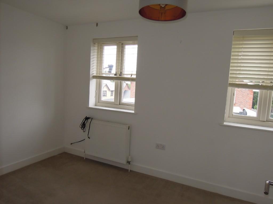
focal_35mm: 24
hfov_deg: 71.6
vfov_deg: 56.8
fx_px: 189
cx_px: 136
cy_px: 102
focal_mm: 4.3
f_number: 2.8
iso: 160
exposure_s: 1/160
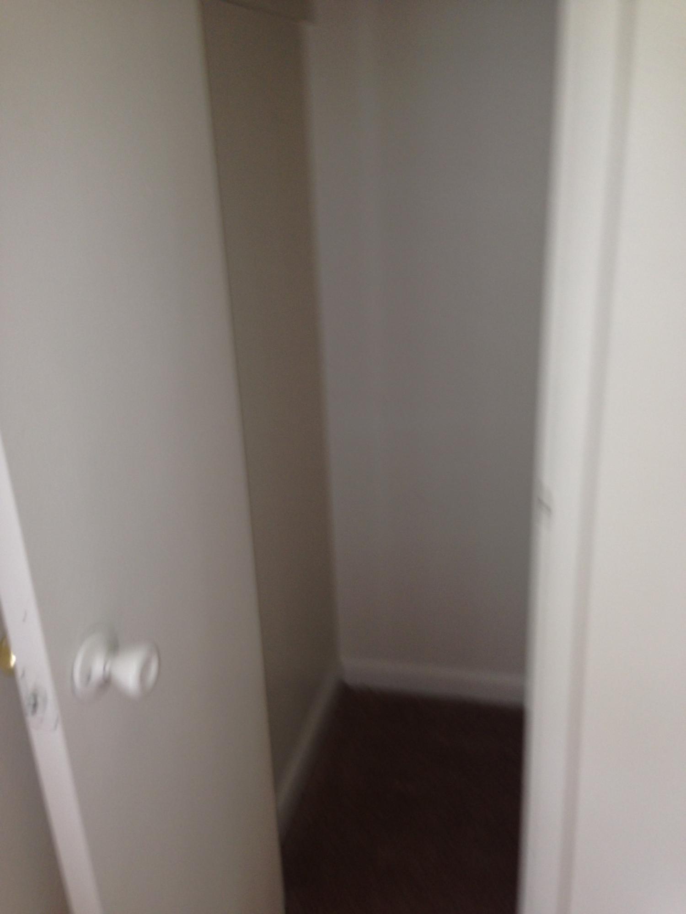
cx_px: 343
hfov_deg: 42.9
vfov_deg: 55.4
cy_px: 457
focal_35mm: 33
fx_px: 872
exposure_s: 1/20
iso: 50
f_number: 2.4
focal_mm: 4.13
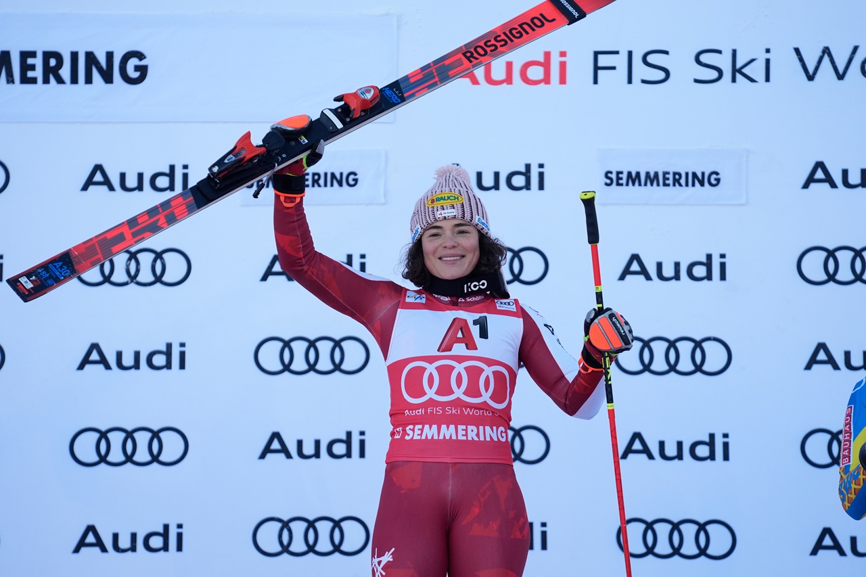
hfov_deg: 10.4
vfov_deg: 6.9
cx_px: 433
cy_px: 288
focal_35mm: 198
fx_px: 4762
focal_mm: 198
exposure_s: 1/2000
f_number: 3.5
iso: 800
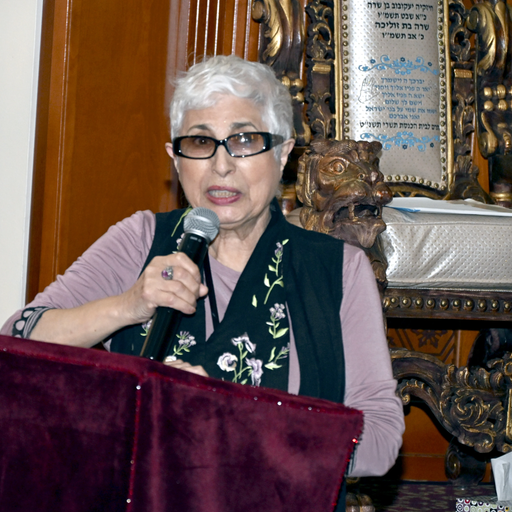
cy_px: 256
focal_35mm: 194
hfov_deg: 9.0
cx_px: 182
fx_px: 3240
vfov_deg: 9.0
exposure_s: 1/125
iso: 1250
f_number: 5.6
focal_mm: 101
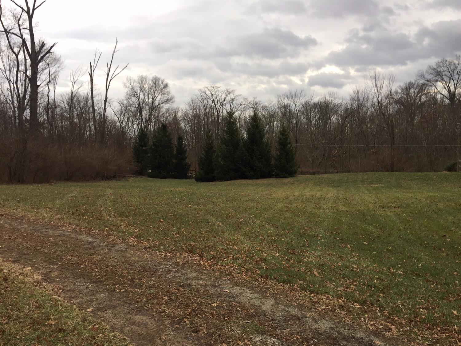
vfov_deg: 48.2
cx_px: 230
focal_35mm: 29
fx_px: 386
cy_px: 173
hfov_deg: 61.7
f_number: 2.2
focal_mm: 4.15
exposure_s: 1/120
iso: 40
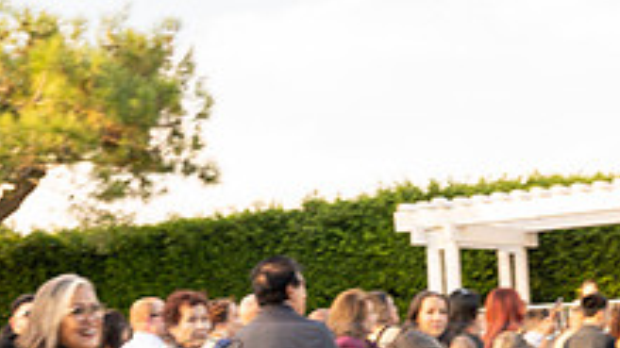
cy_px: 389
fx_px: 1265
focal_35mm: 77
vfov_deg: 15.2
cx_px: 365
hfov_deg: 27.5
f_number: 5
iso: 200
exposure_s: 1/100
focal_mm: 27.7
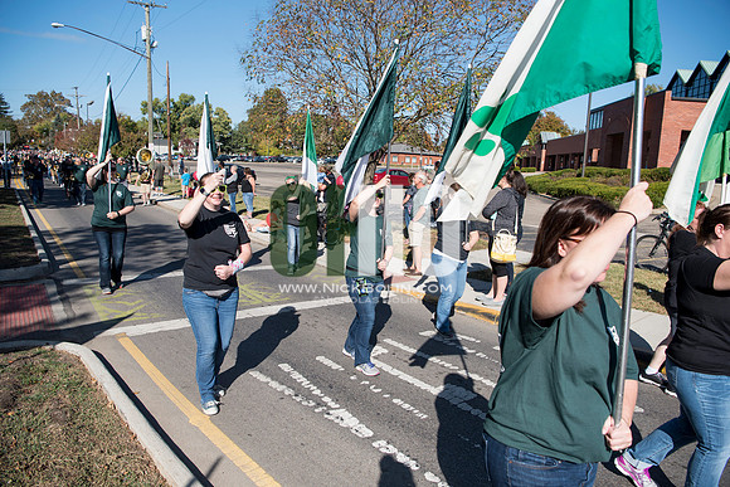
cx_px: 365
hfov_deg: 73.7
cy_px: 244
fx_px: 487
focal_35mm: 24
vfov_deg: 53.2
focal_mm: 24
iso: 250
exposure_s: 1/1600
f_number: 4.5
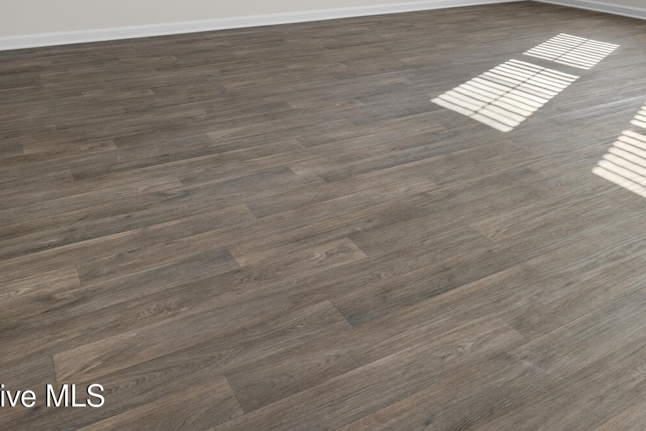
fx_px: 740
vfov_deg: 28.1
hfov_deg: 39.7
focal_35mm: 41
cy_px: -94
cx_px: 685
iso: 200
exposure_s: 1/15
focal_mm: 11
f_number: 6.3
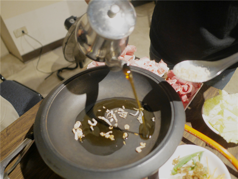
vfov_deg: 46.8
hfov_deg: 60.0
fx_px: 206
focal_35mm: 30
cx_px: 119
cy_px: 90
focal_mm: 15
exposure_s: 1/60
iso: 800
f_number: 1.7
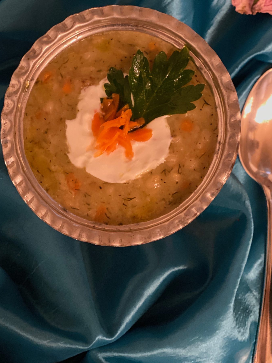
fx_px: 775
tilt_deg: -78.4
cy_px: 109
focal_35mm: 74
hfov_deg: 19.9
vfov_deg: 26.1
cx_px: 128
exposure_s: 1/20
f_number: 2
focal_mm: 6
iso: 320
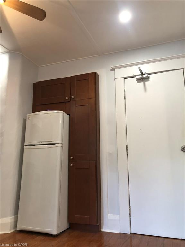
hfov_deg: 49.7
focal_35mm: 28
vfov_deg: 63.4
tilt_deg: +11.4
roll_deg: +0.3
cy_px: 124
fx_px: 200
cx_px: 92
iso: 40
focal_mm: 4
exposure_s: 1/20
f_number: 1.8
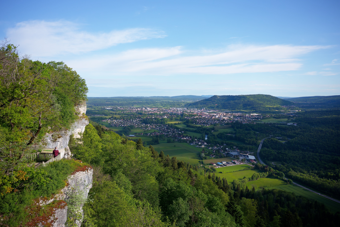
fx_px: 264
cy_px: 114
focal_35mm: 28
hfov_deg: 65.5
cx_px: 170
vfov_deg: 46.4
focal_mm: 10.26
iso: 100
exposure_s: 1/200
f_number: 3.2
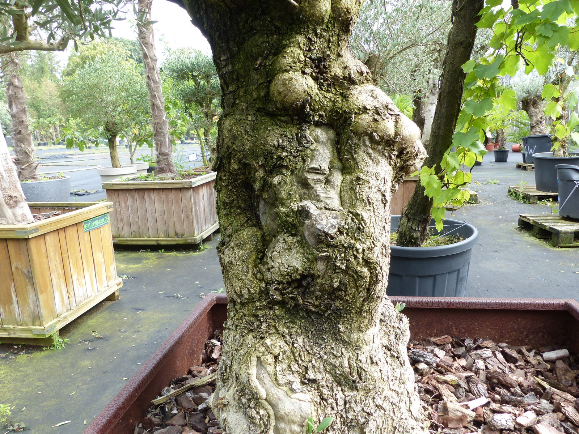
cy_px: 217
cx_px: 290
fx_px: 418
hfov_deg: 69.4
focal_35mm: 25
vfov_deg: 54.9
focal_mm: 4.5
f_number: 4
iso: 100
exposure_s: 1/100
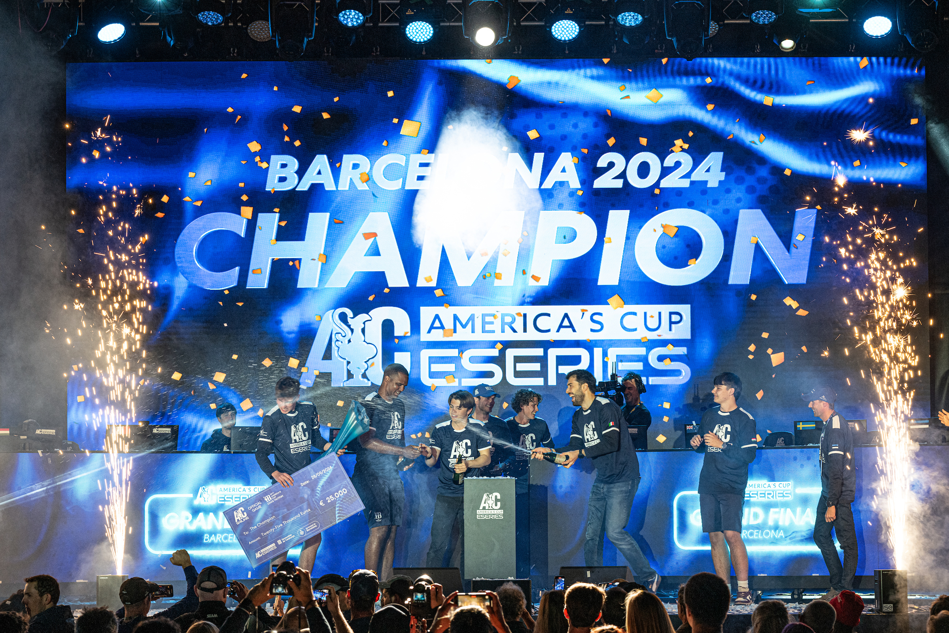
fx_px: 2663
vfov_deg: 13.6
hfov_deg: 20.2
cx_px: 474
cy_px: 316
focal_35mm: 101
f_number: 6.3
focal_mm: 101
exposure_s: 1/160
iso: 800
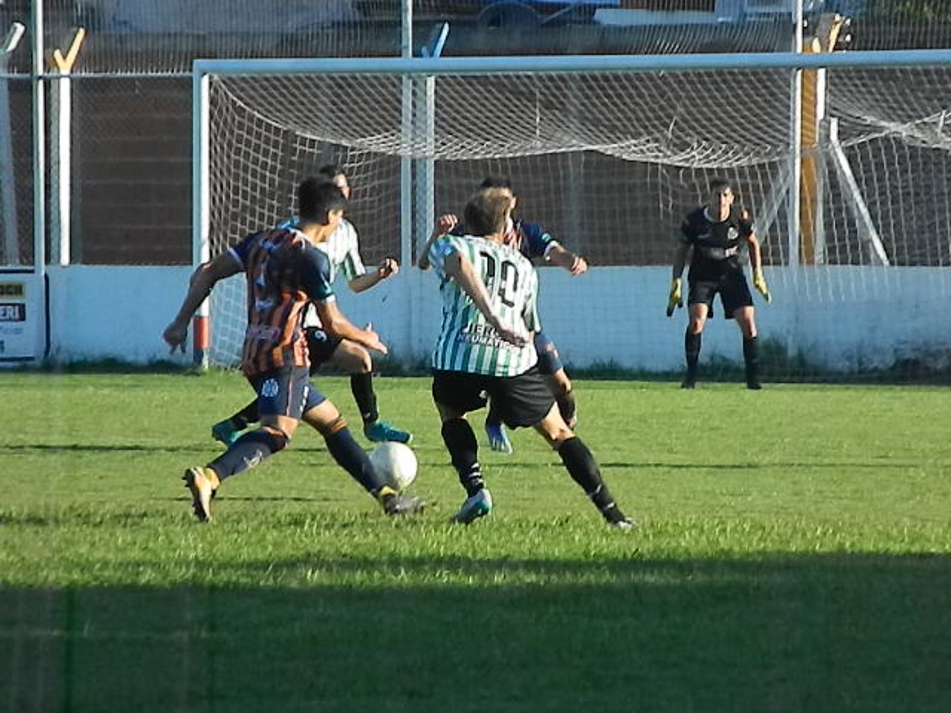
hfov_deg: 6.0
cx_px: 476
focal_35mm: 332
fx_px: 9121
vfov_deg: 4.5
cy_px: 356
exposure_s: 1/800
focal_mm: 59.7
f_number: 5.6
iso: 400
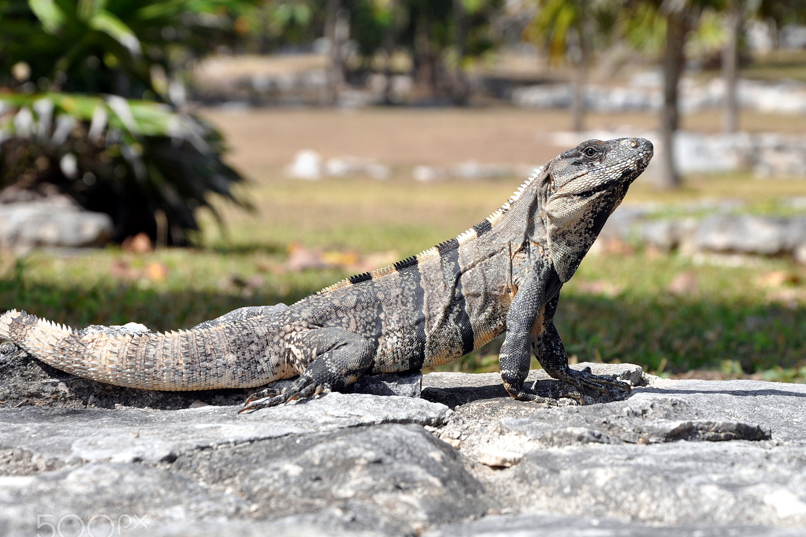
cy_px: 289
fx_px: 3178
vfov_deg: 9.7
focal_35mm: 142
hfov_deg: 14.4
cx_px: 477
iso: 200
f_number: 10
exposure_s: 1/400
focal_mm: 80
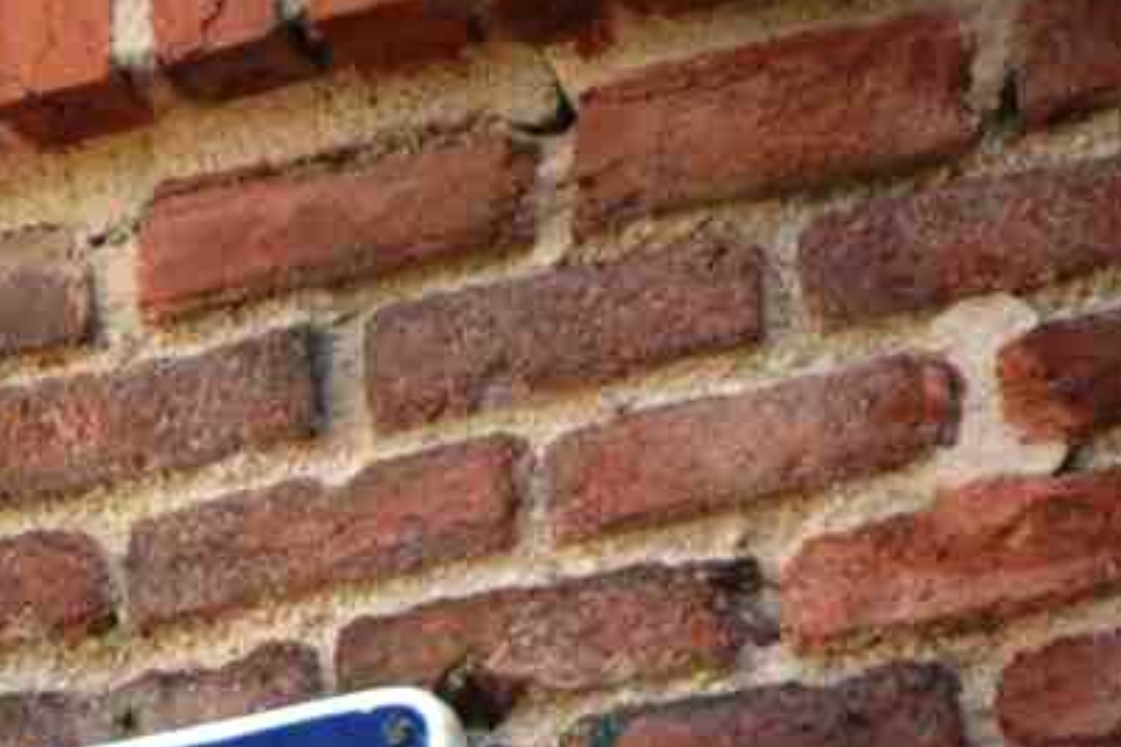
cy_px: 1094
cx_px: -495
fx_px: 23748
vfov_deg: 1.8
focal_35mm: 763
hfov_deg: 2.7
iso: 100
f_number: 6.3
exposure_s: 1/100
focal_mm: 170
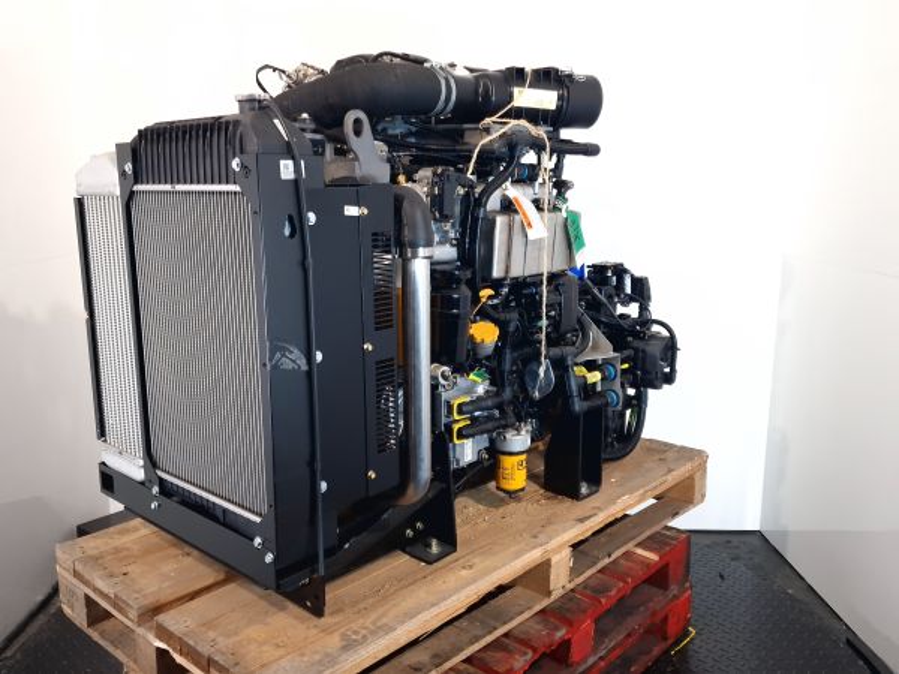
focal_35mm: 23
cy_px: 337
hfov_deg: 73.9
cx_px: 450
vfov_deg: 58.9
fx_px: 597
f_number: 1.8
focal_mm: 6.4
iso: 80
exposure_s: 1/50
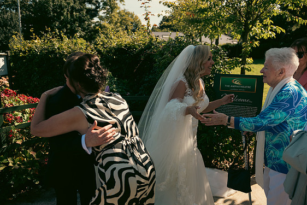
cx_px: 157
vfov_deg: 41.1
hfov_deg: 58.7
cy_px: 102
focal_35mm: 32
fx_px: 273
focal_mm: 31
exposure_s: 1/2500
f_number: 3.5
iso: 250
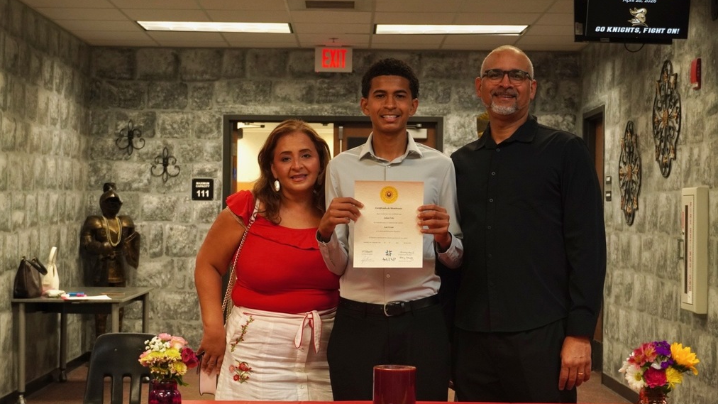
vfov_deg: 17.2
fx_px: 1333
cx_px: 356
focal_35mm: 70
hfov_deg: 30.2
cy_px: 201
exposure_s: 1/100
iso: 1250
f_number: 5
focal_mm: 44
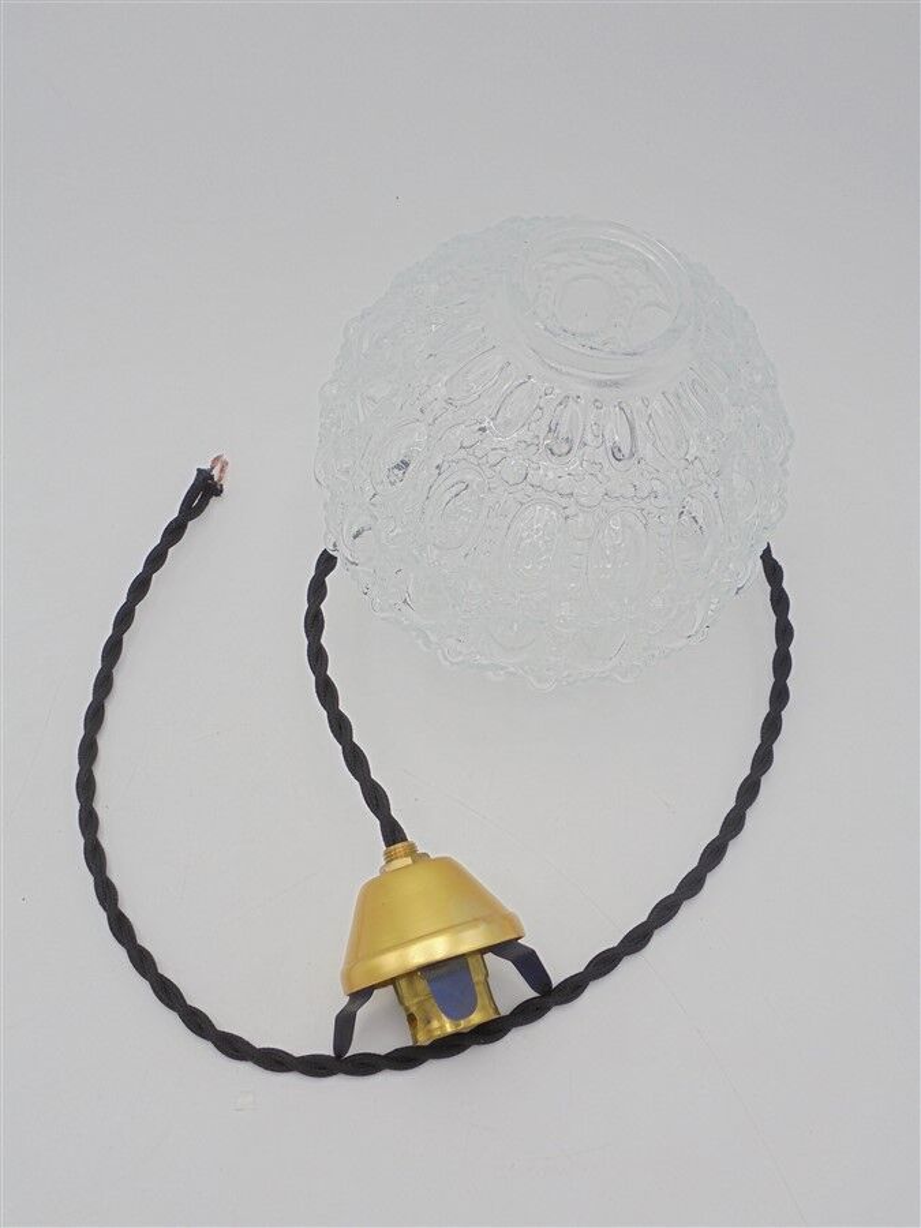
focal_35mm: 34
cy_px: 614
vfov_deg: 54.0
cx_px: 460
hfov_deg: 41.8
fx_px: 1206
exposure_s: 1/250
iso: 100
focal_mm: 6.1
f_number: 4
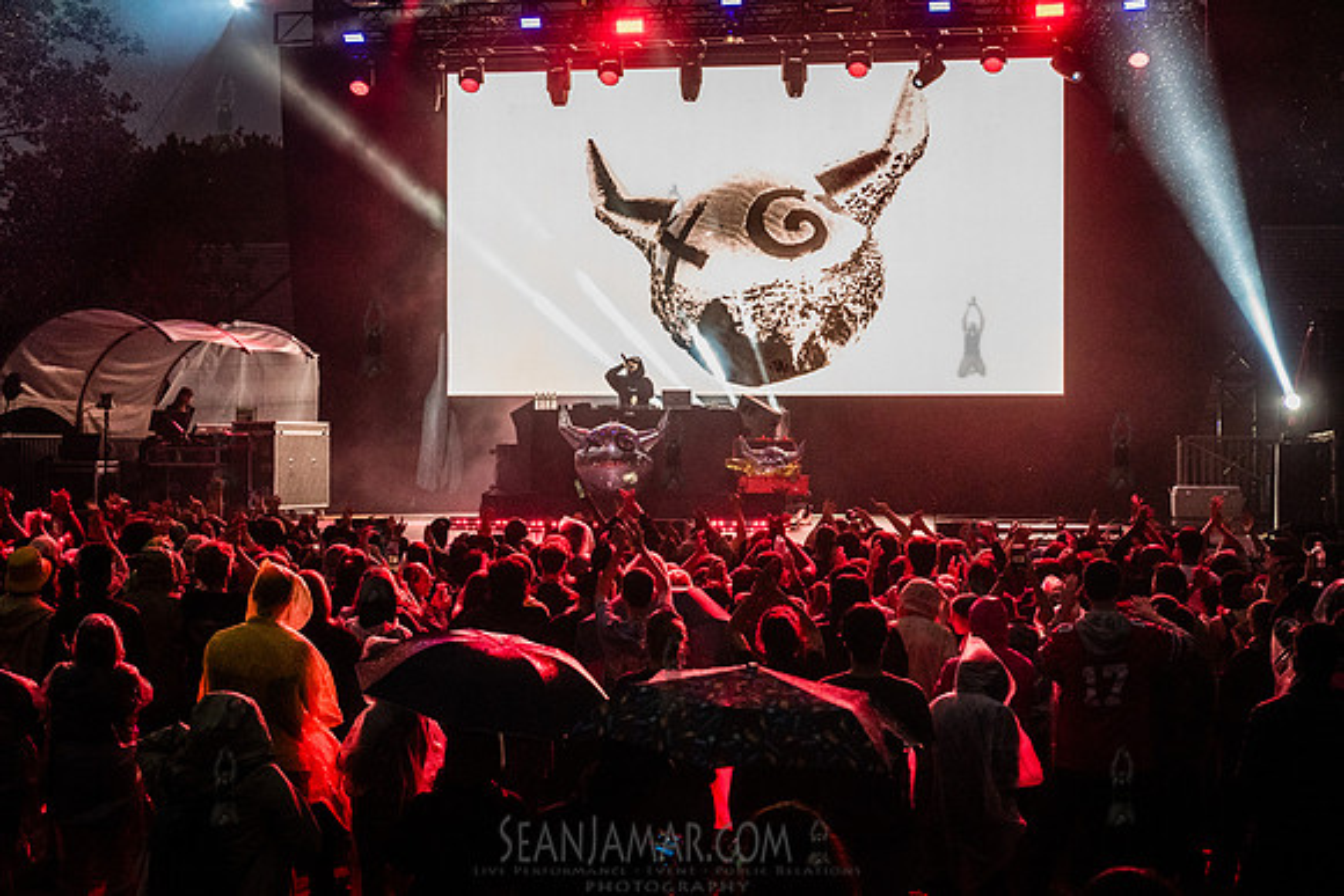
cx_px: 672
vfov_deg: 20.6
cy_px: 448
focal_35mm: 66
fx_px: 2466
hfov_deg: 30.5
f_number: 4.5
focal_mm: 66
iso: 5000
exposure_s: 1/1250
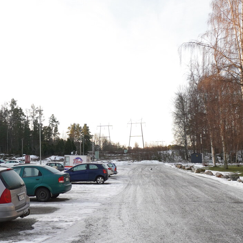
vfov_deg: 42.2
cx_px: 64
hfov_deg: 41.7
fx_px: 310
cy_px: 163
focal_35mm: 39
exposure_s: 1/60
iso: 100
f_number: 5.6
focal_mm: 10
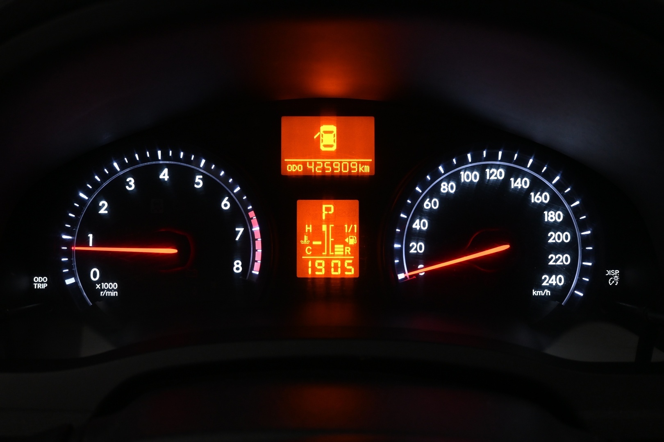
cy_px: 221
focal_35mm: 31
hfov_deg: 60.7
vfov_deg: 42.6
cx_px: 332
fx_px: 567
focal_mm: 20.5
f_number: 3.8
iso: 1100
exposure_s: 1/30
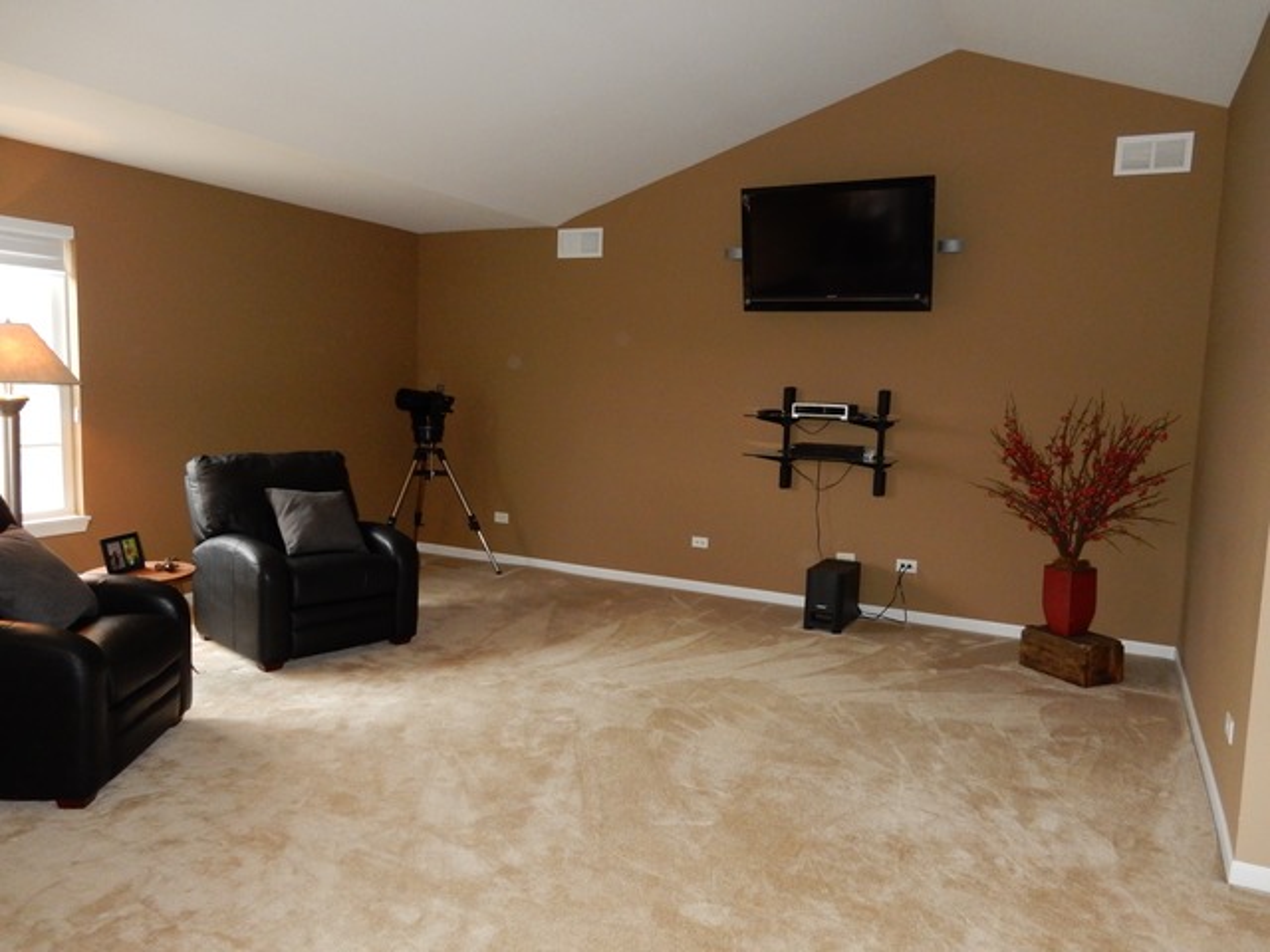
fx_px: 917
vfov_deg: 54.9
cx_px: 635
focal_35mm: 25
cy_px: 476
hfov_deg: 69.4
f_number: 3.7
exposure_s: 1/30
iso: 450
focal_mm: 4.5
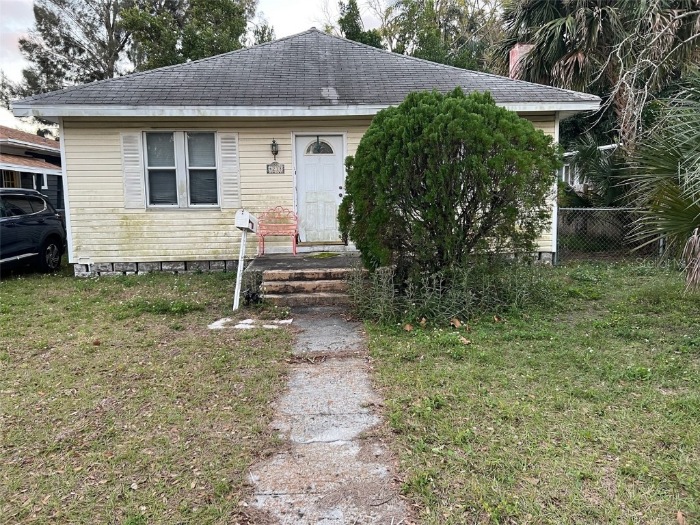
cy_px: 262
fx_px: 526
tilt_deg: -8.2
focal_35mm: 26
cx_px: 350
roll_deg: +0.8
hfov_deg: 67.3
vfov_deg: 53.1
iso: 125
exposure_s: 1/85
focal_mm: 5.7
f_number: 1.5
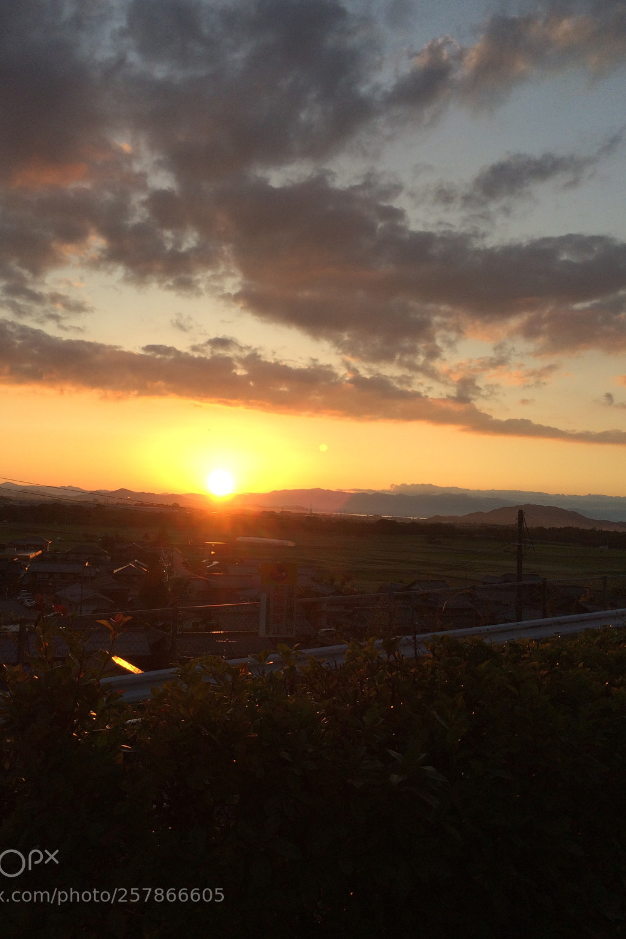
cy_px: 460
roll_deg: -2.0
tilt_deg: +2.6
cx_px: 271
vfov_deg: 60.3
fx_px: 809
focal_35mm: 31
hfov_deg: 42.2
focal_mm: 4.15
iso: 32
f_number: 2.2
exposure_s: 1/954
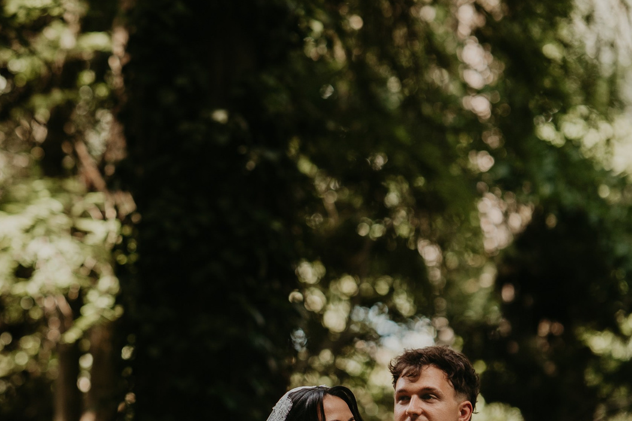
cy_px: 266
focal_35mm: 206
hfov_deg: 9.9
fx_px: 3616
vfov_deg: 6.7
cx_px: 67
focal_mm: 85
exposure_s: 1/400
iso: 200
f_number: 1.8
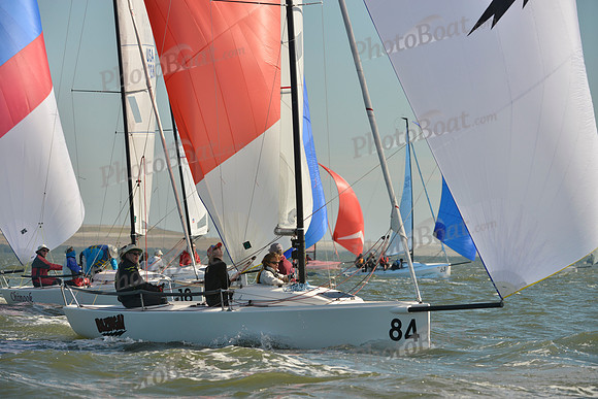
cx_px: 299
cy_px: 200
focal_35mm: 200
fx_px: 3323
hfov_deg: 10.3
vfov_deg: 6.9
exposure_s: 1/1000
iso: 200
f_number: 7.1
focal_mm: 200
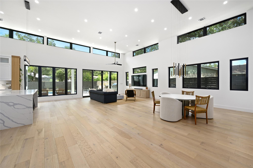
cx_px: 126
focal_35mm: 14
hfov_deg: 104.3
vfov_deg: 81.1
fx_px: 98
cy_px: 84
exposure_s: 1/50
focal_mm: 14
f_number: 8
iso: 800
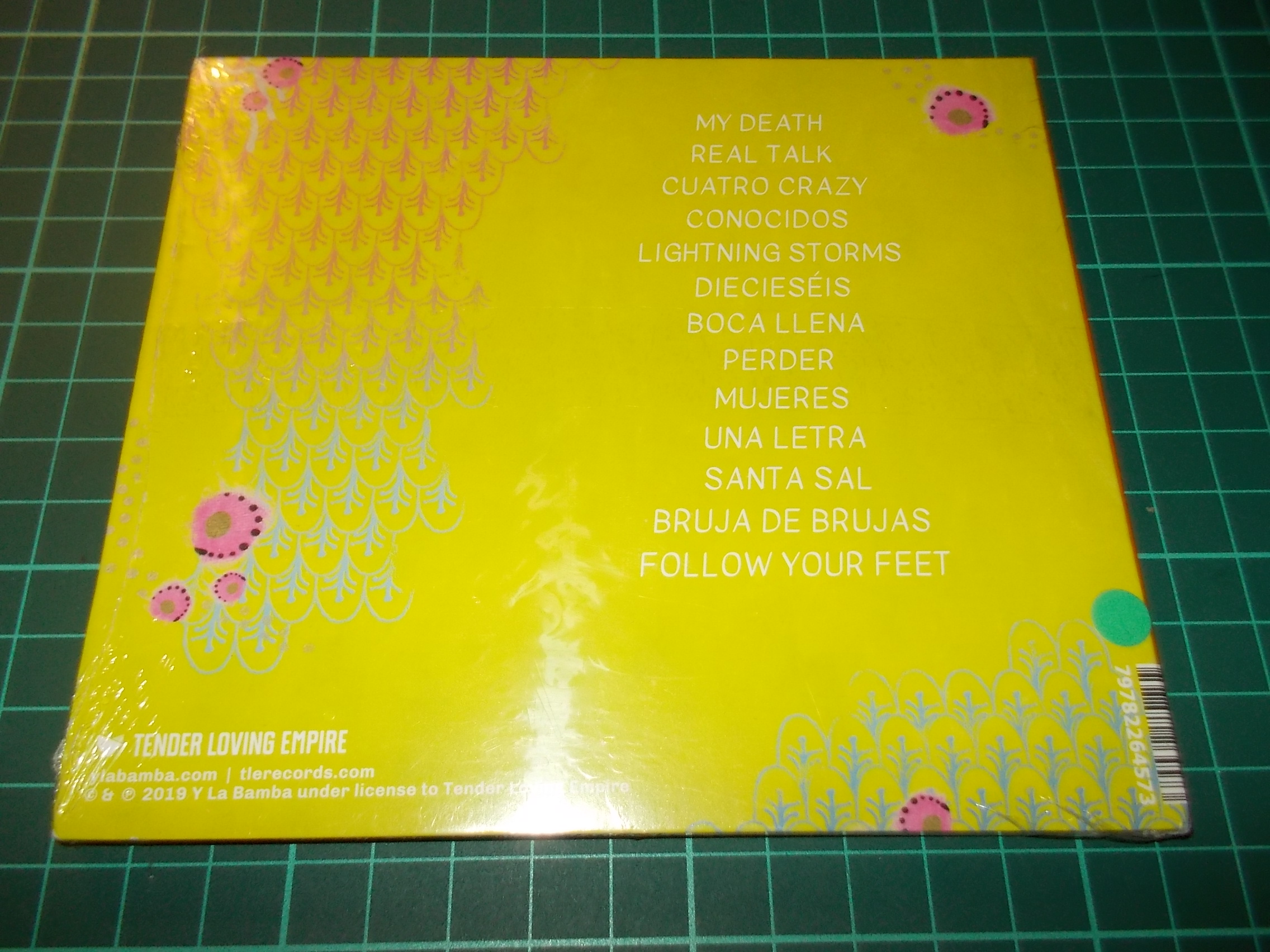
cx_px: 635
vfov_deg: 48.2
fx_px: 1064
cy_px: 476
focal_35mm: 29
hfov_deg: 61.7
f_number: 3.3
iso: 200
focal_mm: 4.1
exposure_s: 1/30
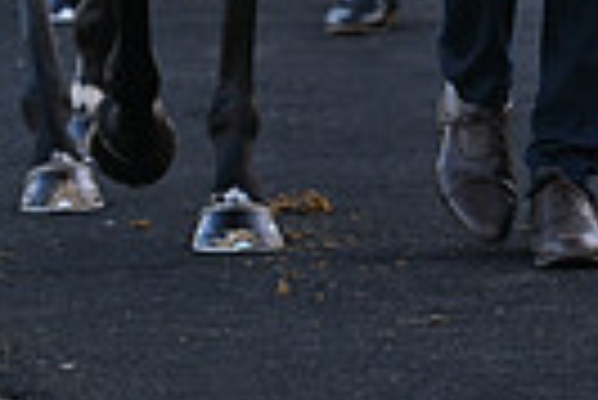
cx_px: 585
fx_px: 11624
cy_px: -456
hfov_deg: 2.9
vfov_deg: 2.0
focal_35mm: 699
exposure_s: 1/640
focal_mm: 160
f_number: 4
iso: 400
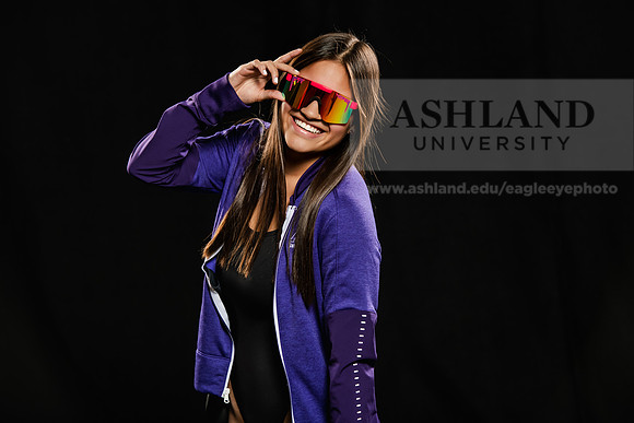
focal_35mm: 135
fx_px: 2378
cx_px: 317
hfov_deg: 15.2
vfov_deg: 10.2
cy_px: 212
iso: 320
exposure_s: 1/250
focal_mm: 135
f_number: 5.6
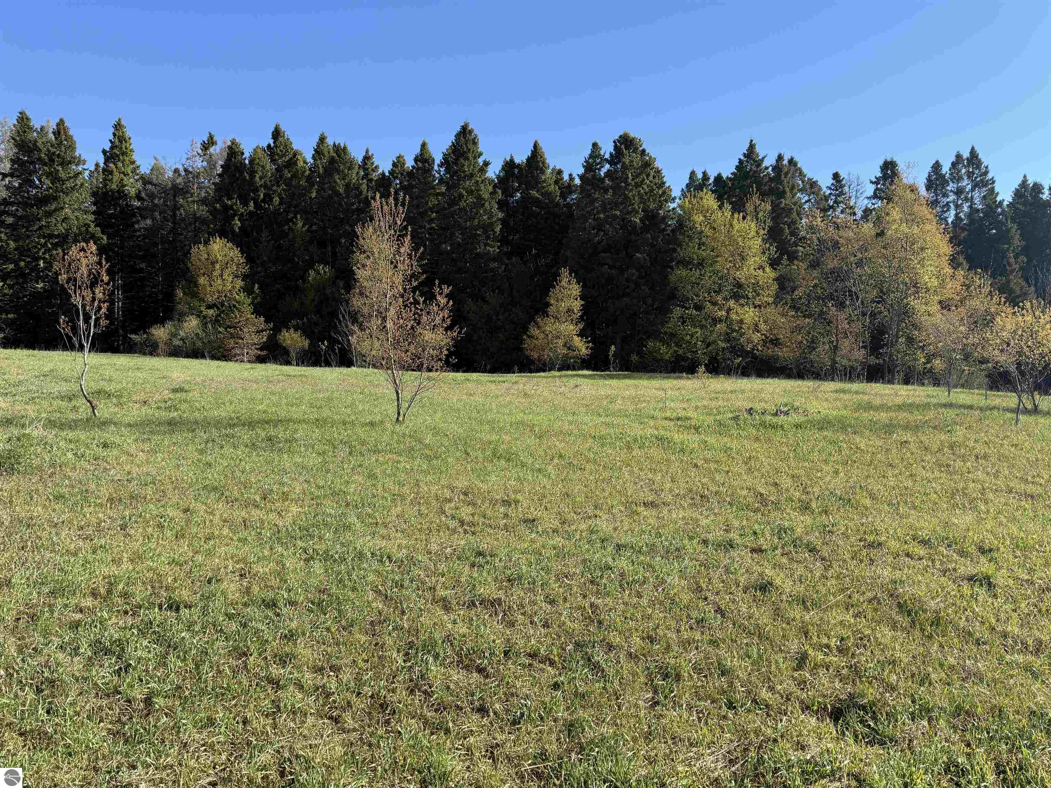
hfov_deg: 71.6
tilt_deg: -1.1
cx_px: 526
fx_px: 729
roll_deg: +1.7
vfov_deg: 56.8
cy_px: 394
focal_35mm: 24
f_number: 1.78
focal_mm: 6.76
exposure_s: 1/2110
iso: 80
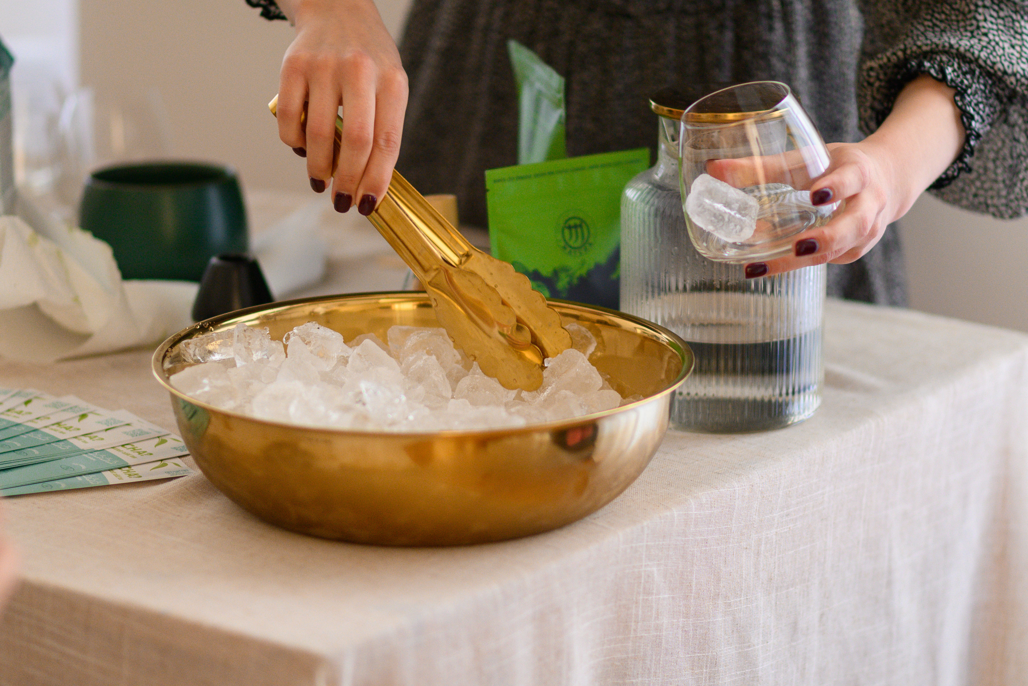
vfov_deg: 10.8
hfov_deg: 16.1
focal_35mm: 127
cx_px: 514
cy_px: 343
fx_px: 3626
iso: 800
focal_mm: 85
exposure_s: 1/200
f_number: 1.8
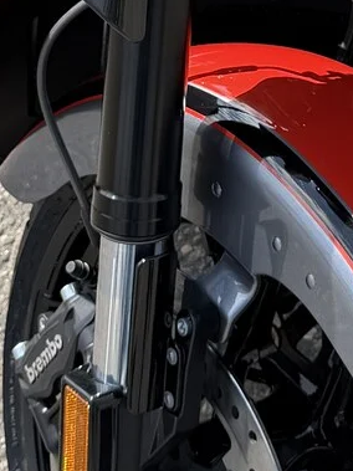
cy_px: -227
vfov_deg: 15.9
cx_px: 331
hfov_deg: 12.9
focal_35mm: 114
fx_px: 1551
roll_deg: +3.8
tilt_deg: -37.4
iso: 80
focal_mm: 6.76
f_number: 1.78
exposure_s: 1/2232
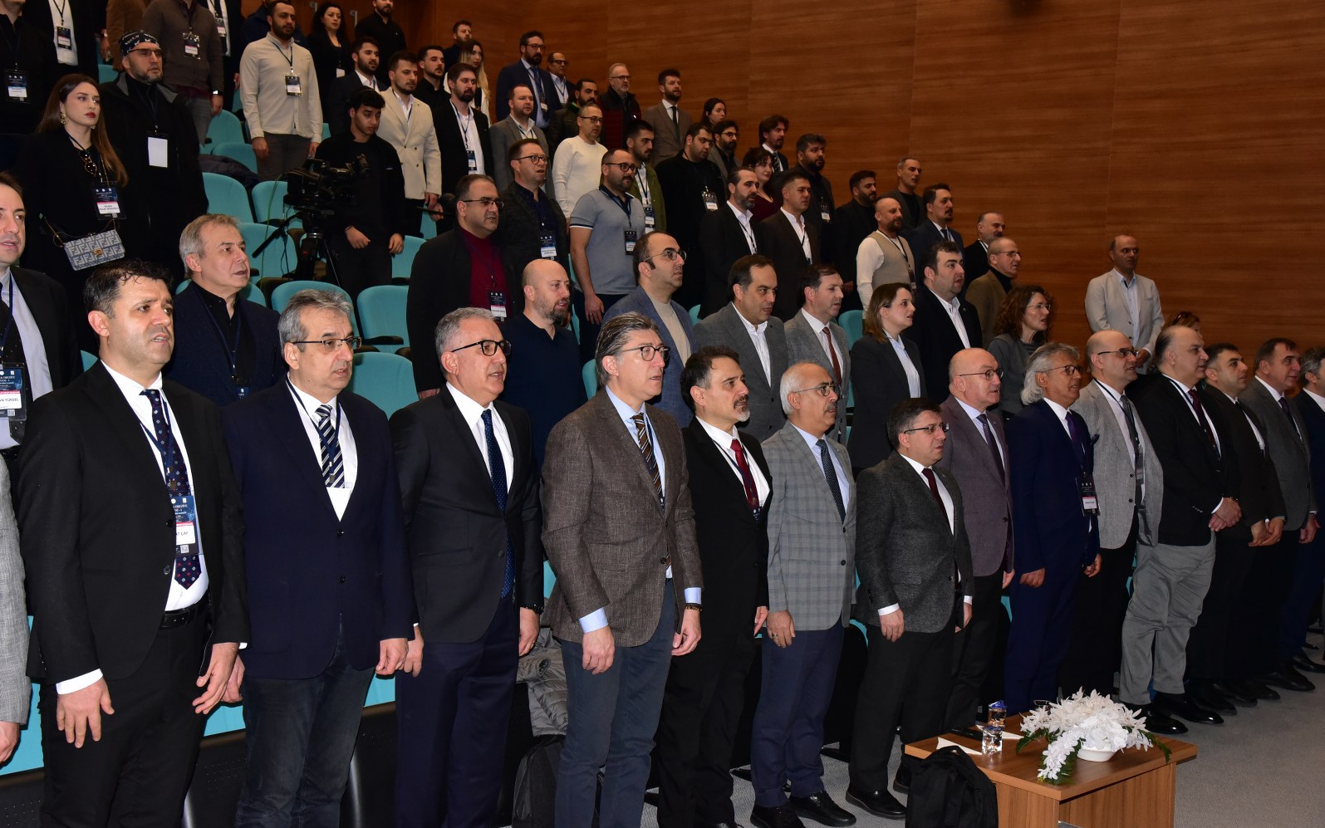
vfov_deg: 28.6
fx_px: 1625
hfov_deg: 44.4
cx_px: 663
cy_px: 389
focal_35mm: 45
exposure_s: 1/200
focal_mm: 44
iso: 3200
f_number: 7.1
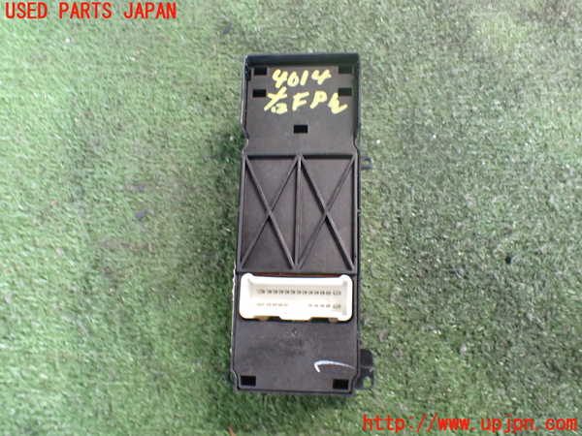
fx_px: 504
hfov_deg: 60.0
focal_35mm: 30
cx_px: 291
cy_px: 218
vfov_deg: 46.8
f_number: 2.3
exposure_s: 1/30
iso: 1000
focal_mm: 5.4
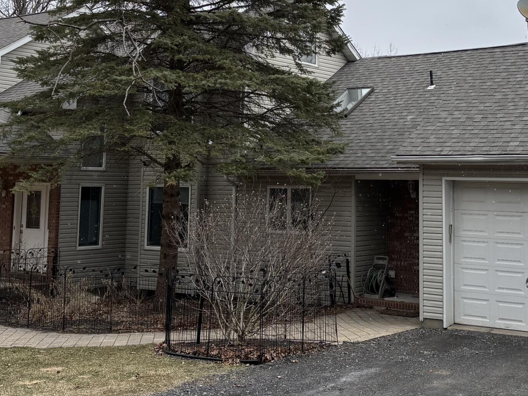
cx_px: 361
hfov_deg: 33.4
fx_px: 869
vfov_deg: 25.2
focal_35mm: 57
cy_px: 82
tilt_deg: +6.6
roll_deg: -1.1
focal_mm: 5.96
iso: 50
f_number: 1.6
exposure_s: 1/3106
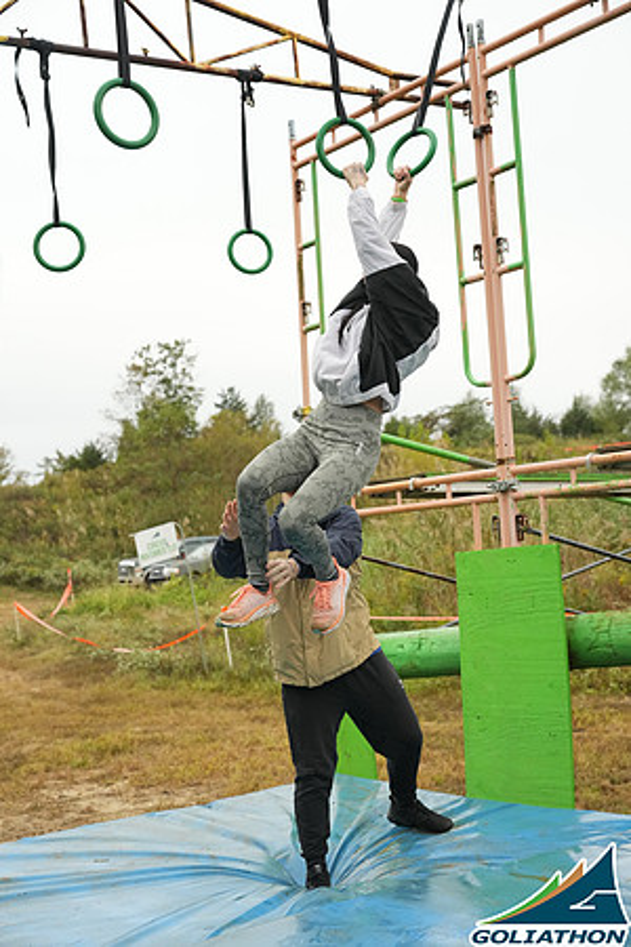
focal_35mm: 48
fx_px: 1262
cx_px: 316
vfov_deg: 41.1
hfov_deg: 28.1
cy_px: 474
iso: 2500
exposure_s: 1/2000
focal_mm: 48
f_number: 4
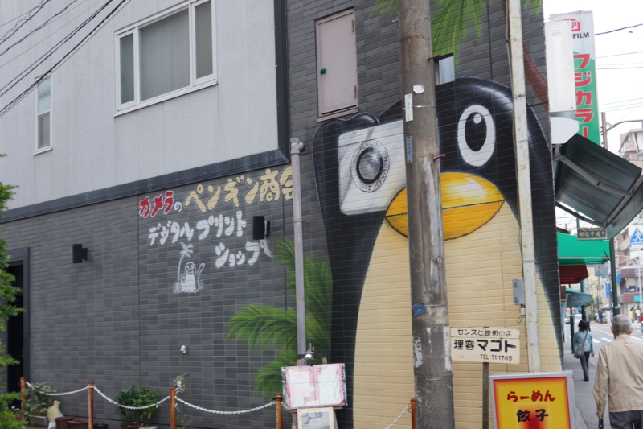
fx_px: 937
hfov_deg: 37.9
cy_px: 214
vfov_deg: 25.7
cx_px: 322
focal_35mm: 52
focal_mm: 35
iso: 160
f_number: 4
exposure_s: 1/60
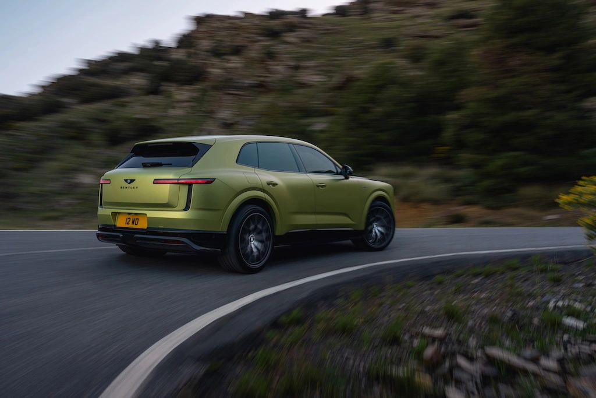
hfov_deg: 53.1
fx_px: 596
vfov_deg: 36.9
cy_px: 199
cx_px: 298
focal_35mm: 36
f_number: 10
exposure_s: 1/25
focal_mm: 36
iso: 200
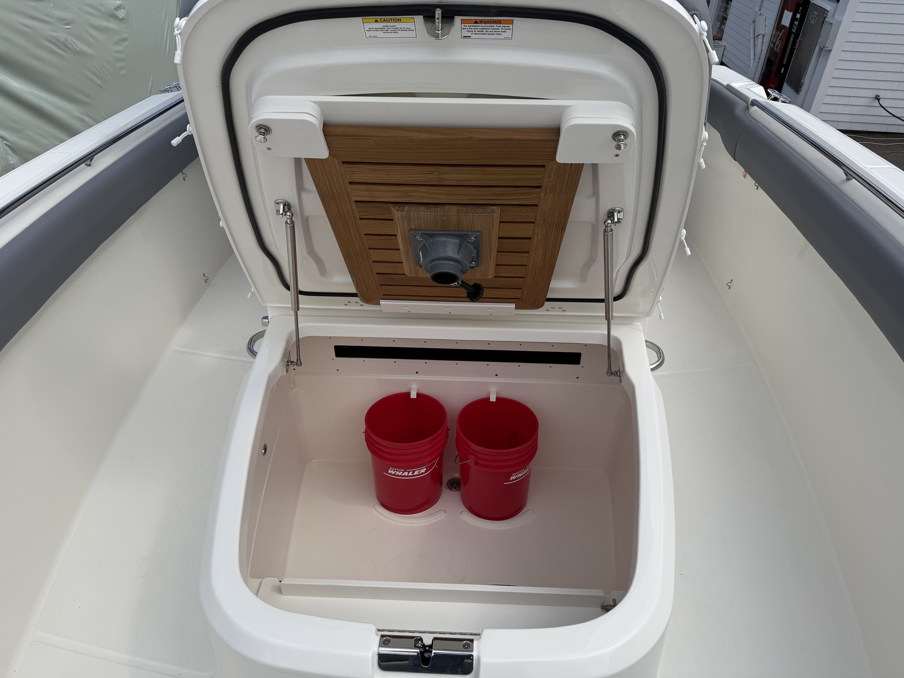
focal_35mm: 24
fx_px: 627
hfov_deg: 71.6
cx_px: 452
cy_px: 339
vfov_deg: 56.8
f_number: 1.78
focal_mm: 6.76
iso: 80
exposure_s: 1/6711
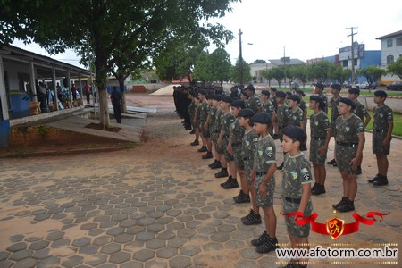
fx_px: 335
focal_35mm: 30
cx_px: 201
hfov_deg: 61.9
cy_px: 134
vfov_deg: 43.6
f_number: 5
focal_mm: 20
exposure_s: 1/200
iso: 100
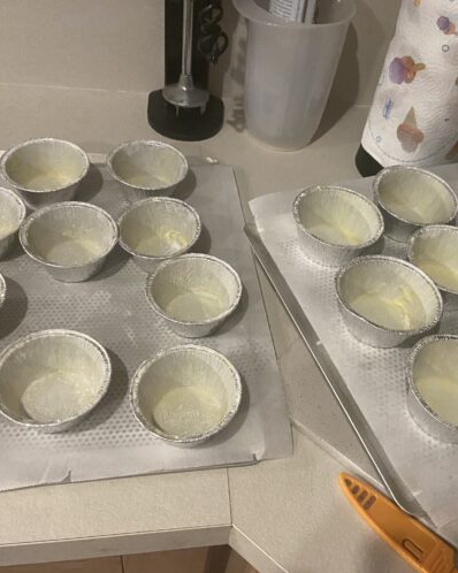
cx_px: 281
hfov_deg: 43.1
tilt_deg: -48.3
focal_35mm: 34
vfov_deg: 52.9
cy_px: 286
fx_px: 576
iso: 500
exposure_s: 1/33
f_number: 1.8
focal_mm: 4.25
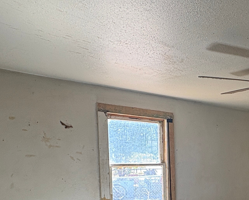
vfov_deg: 32.9
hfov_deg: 34.9
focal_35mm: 43
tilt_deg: -4.6
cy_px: 185
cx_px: 292
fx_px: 317
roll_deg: +0.0
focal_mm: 2.22
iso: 100
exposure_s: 1/99
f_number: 2.2
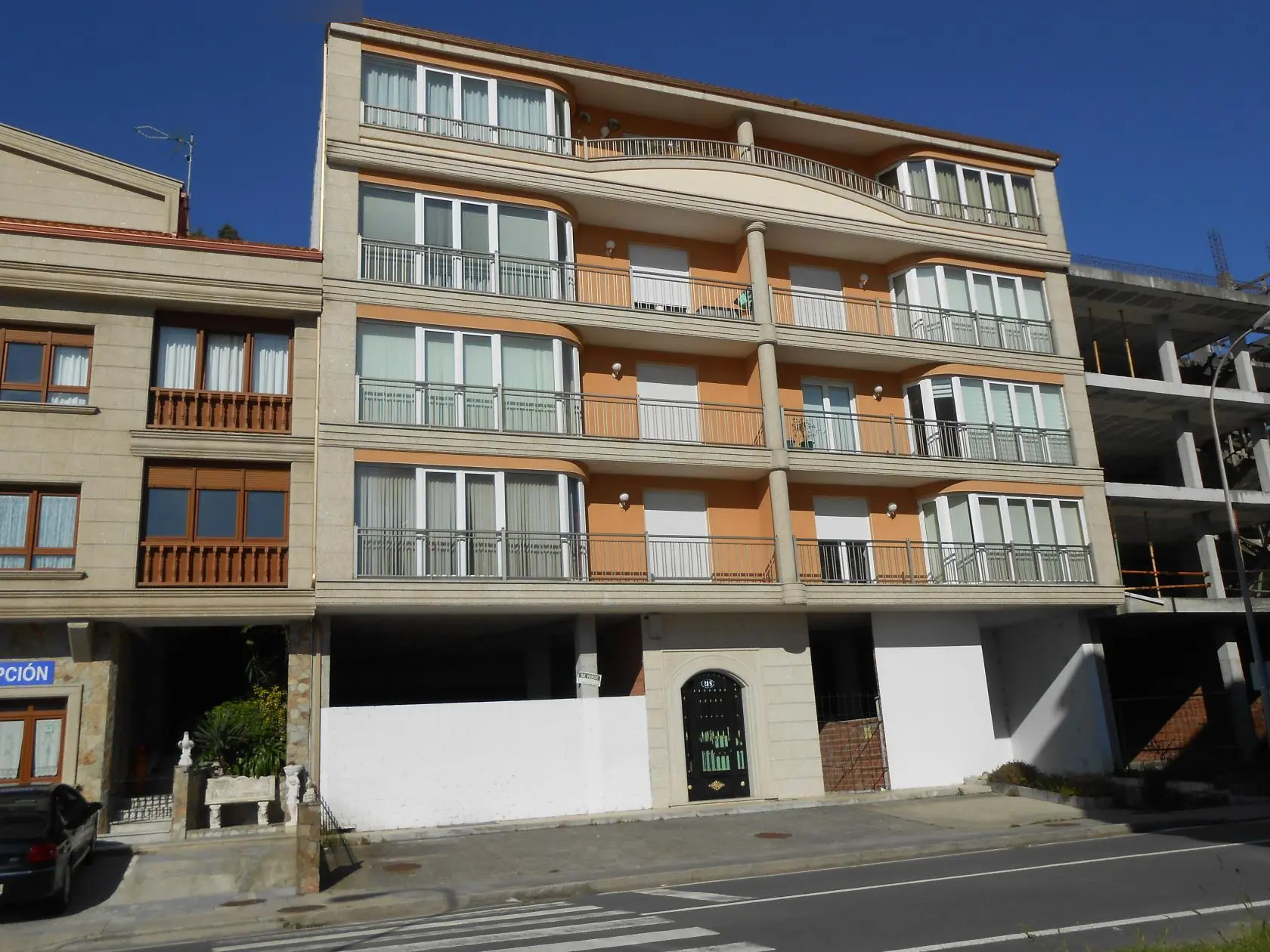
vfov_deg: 46.8
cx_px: 635
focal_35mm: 30
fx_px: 1101
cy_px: 476
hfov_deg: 60.0
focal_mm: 5.3
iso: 80
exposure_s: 1/250
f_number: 11.9
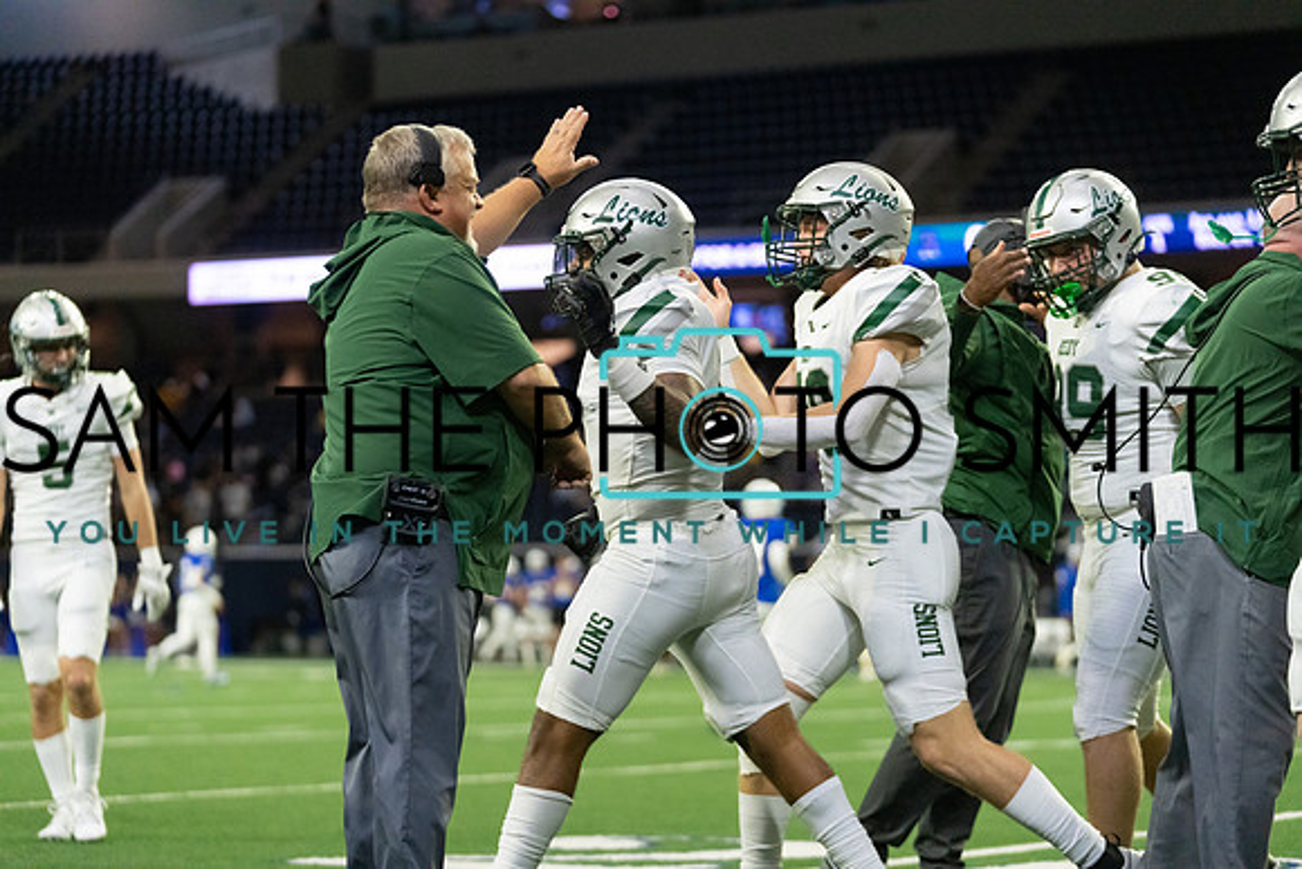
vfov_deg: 13.3
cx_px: 651
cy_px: 434
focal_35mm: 103
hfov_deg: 19.8
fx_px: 3726
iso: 4000
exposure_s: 1/1250
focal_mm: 103
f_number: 2.8
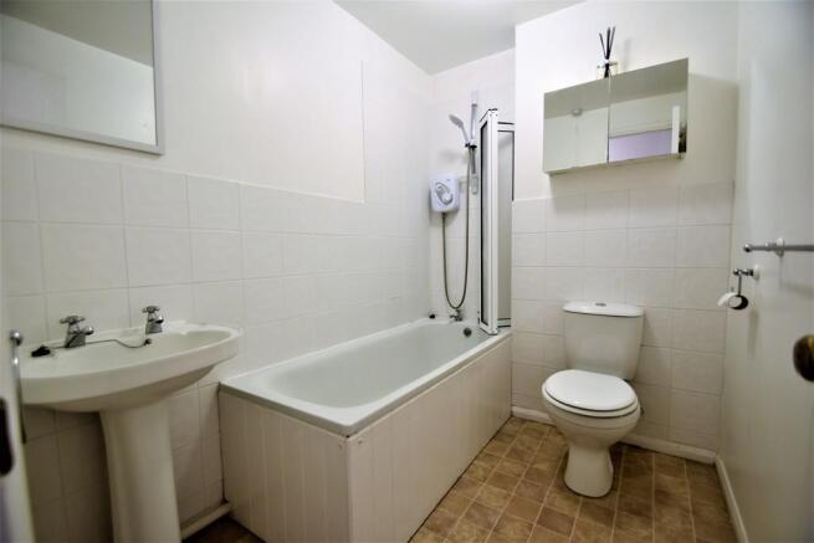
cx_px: 407
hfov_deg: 100.4
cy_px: 272
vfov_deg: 77.4
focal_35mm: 15
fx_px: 339
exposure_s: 1/60
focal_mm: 10
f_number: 4
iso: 500
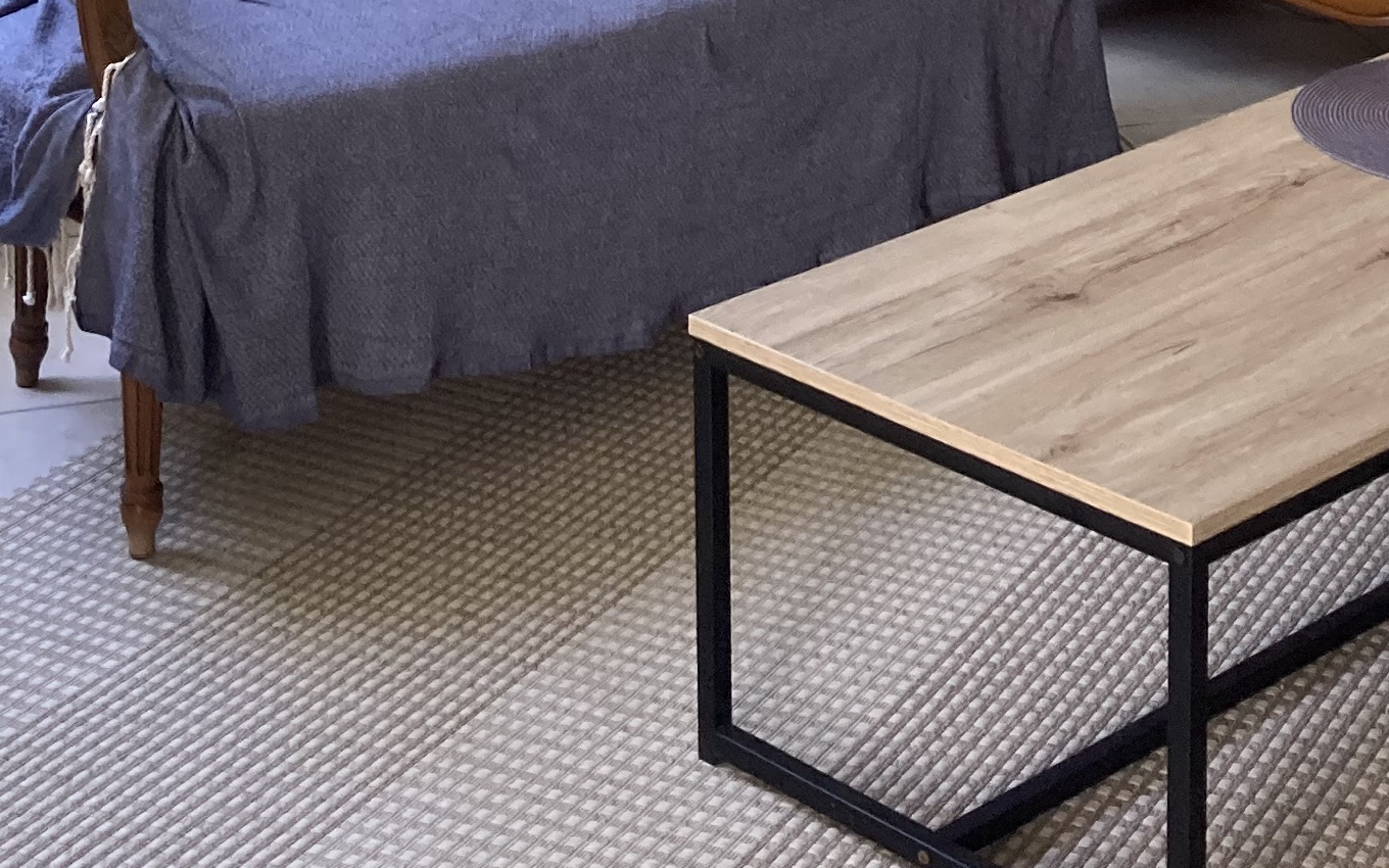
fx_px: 3331
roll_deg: +0.1
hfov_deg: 23.5
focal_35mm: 88
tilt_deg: -6.9
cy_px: -561
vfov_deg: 13.7
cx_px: 783
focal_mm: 3.99
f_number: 1.8
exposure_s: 1/94
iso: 80
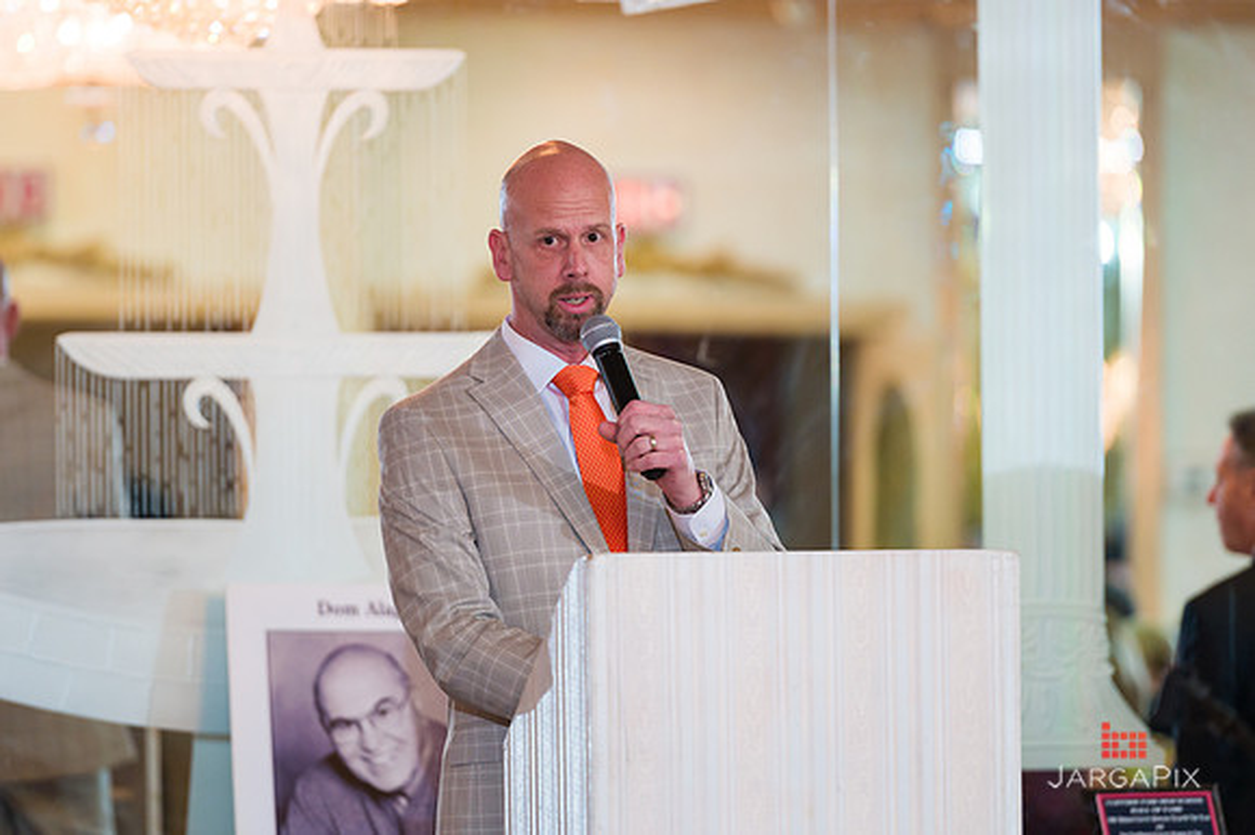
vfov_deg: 6.4
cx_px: 602
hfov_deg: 9.6
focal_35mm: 214
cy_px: 400
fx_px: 7465
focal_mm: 200
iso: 1250
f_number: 3.2
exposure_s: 1/200
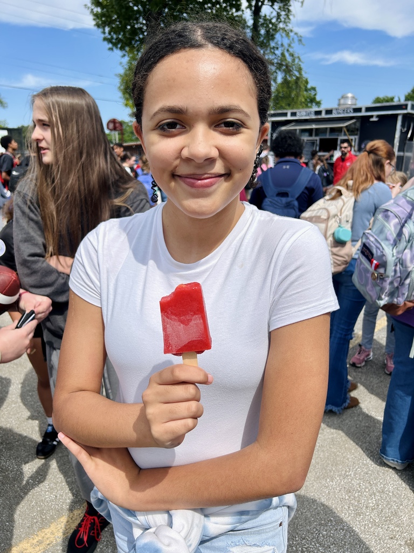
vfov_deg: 67.3
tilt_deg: -13.7
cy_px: 276
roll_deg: +1.4
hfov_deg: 53.1
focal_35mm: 26
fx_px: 415
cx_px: 207
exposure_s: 1/4274
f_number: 1.5
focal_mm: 5.7
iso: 50
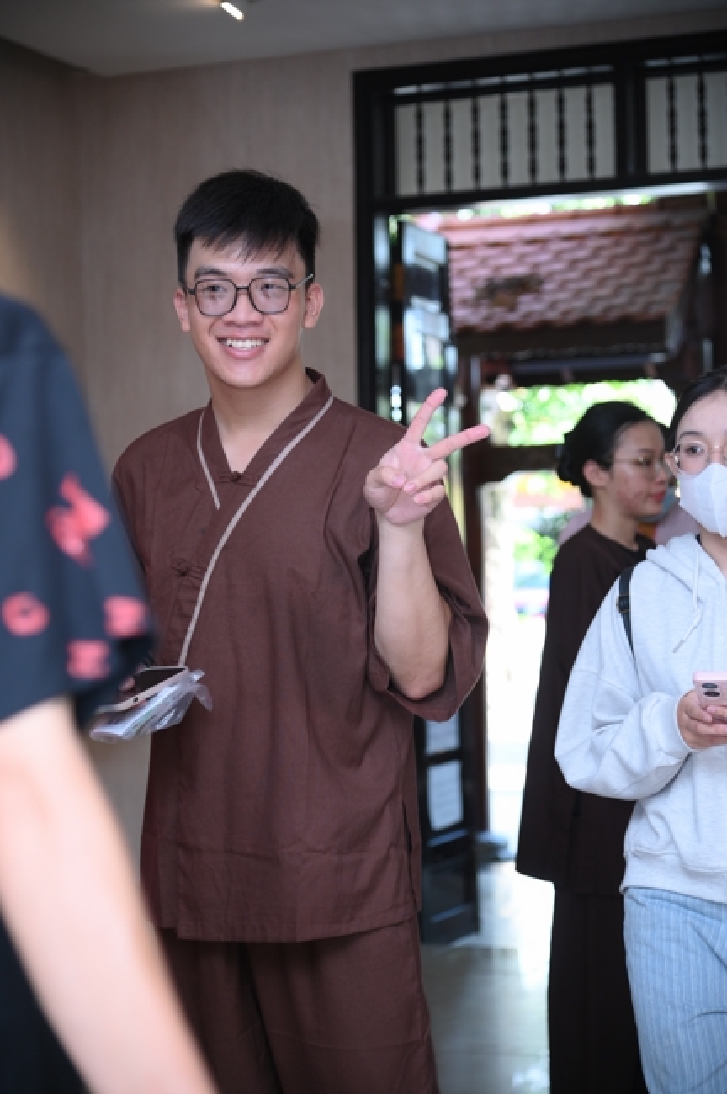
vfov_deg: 27.0
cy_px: 547
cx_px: 364
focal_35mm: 75
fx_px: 2277
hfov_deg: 18.1
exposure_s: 1/160
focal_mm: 75
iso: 800
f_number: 4
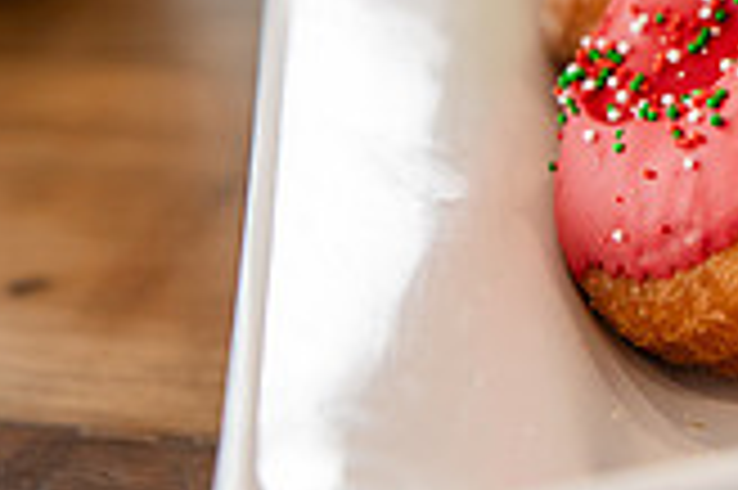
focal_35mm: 184
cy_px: -38
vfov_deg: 7.4
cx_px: 801
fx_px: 3768
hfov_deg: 11.0
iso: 500
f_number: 3.5
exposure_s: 1/200
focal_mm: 52
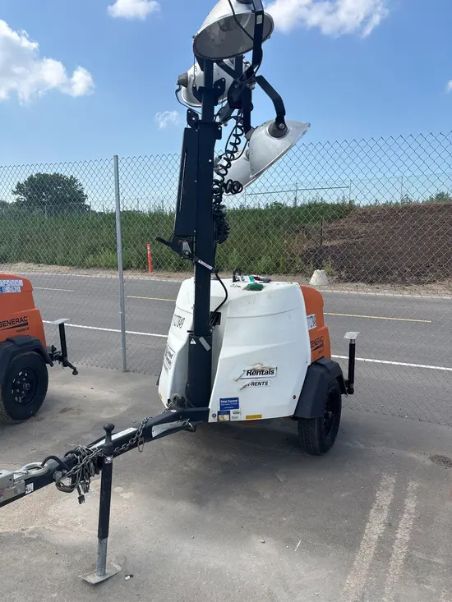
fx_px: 453
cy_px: 301
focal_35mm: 26
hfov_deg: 53.1
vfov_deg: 67.3
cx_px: 226
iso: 50
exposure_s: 1/2571
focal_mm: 5.96
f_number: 1.6
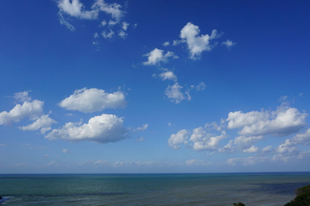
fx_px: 206
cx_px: 155
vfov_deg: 53.1
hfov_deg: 73.8
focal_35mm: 24
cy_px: 103
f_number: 11
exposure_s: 1/250
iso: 100
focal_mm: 16
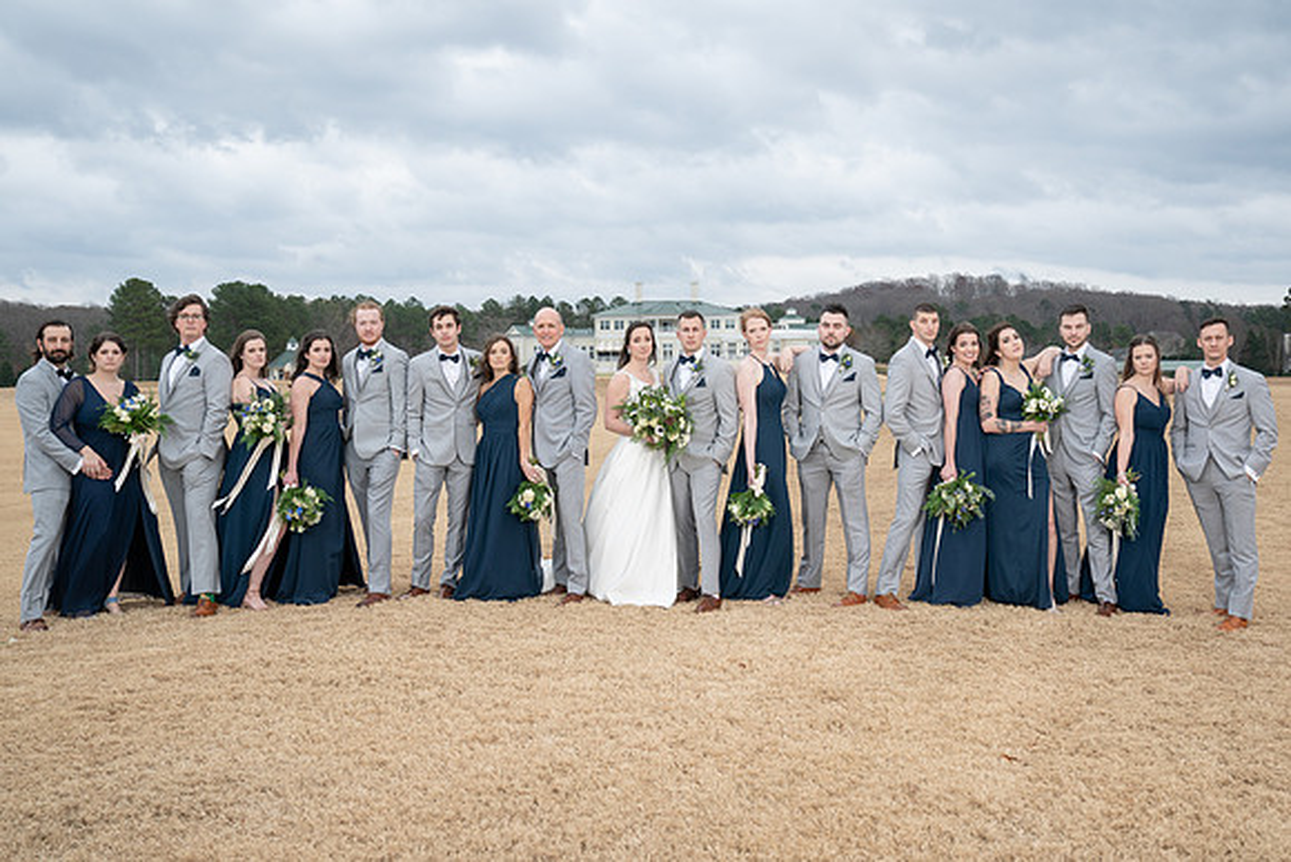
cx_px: 662
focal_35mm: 35
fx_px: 1271
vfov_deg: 37.4
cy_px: 402
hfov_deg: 53.9
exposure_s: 1/250
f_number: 5.6
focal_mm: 33
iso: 200
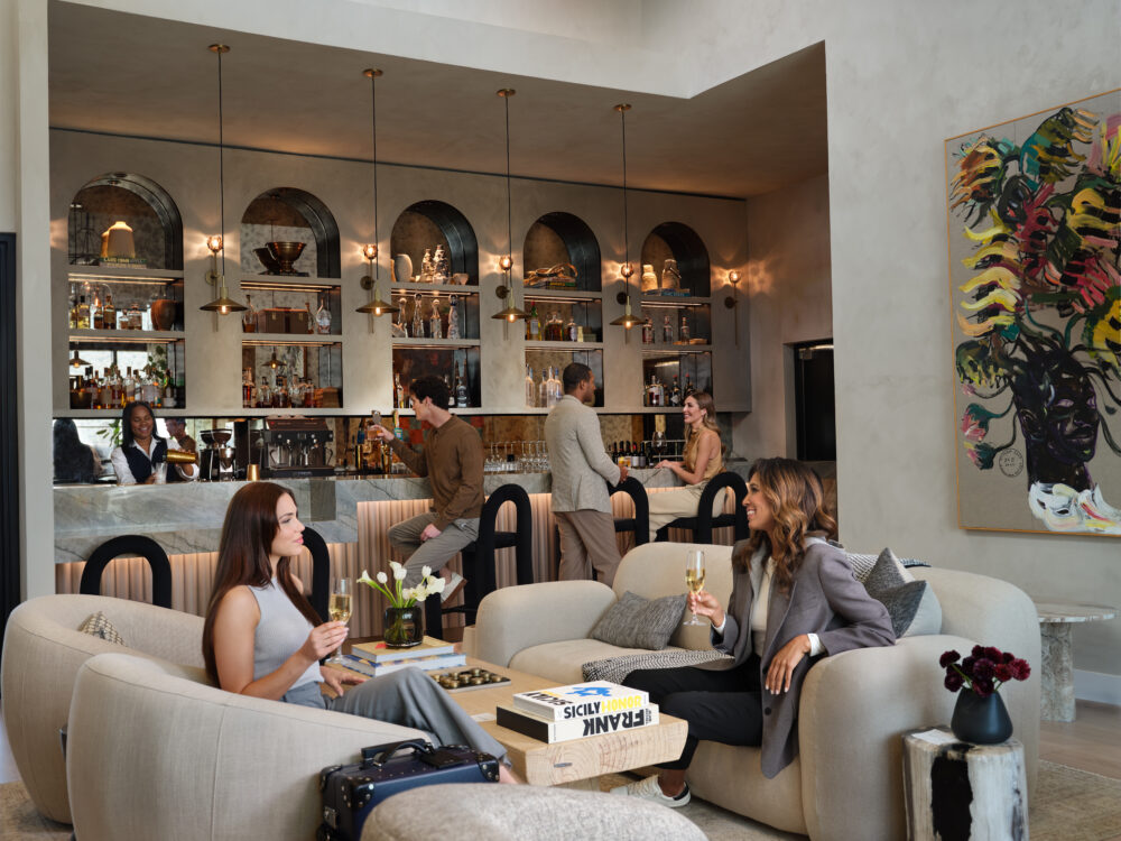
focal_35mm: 36
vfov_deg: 39.7
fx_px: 1166
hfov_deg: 51.4
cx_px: 560
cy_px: 420
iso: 400
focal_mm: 45.7
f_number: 7.1
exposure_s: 1/15
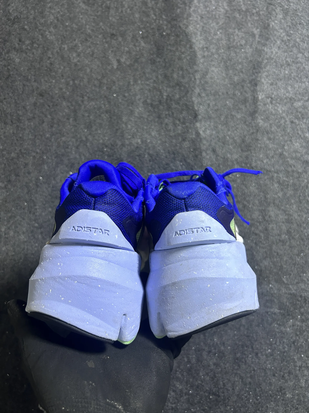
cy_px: 206
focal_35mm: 26
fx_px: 309
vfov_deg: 67.3
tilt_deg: -55.7
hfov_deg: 53.1
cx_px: 154
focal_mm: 5.7
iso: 250
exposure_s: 1/50
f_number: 1.5
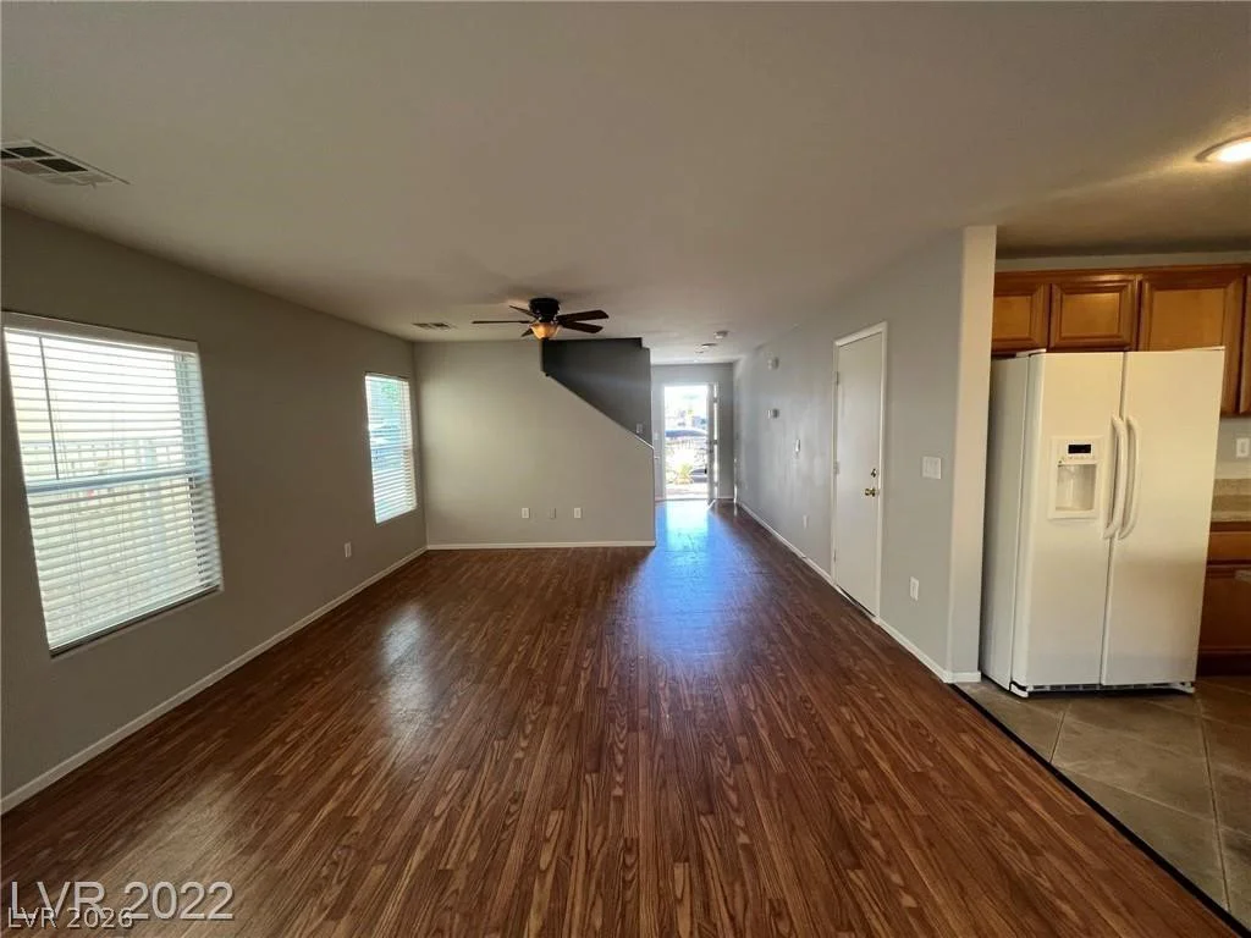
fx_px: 470
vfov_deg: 89.9
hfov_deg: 106.2
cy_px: 469
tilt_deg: -5.8
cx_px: 626
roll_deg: +1.8
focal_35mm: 13
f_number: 1.8
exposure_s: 1/120
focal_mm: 1.57
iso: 160
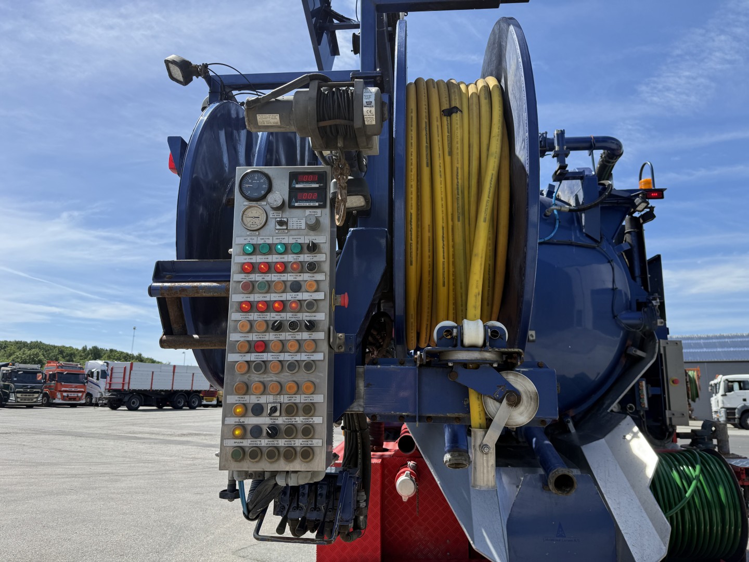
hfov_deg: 71.6
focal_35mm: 24
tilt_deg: +13.1
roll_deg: -0.8
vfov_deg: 56.8
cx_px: 374
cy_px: 281
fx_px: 519
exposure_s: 1/3425
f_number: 1.78
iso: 80
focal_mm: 6.76
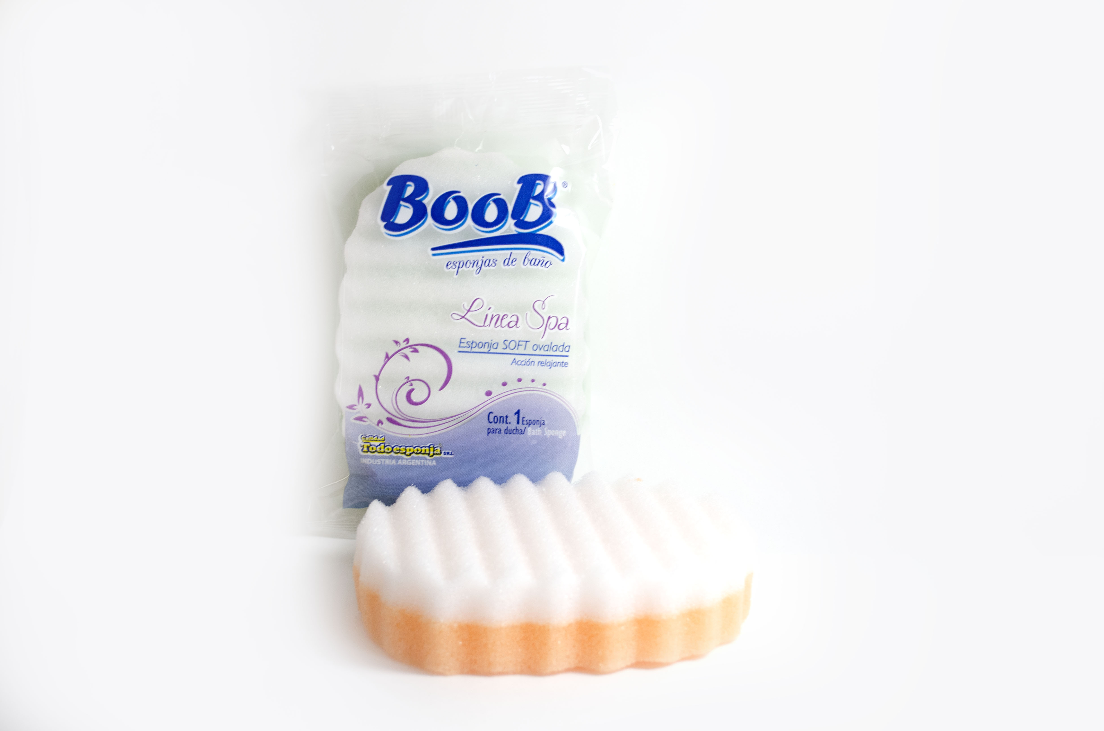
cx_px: 552
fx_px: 1469
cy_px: 366
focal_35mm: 48
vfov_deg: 28.0
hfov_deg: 41.2
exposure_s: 1/30
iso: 640
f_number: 5.6
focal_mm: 32
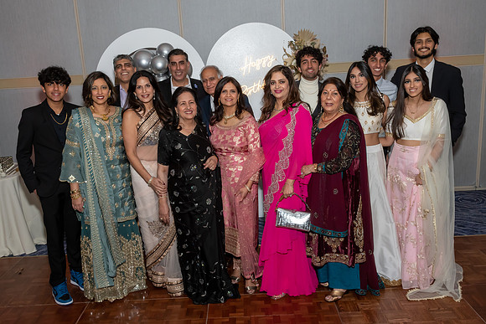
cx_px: 246
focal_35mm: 34
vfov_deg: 38.7
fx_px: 461
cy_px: 165
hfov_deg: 55.6
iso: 640
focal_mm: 19
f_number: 9
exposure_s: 1/250
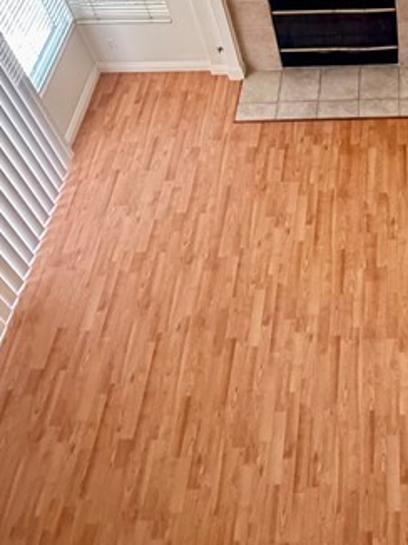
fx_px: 692
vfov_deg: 35.2
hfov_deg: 30.7
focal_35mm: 44
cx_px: 398
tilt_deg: -38.7
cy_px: -89
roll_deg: +1.7
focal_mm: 2.22
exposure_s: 1/60
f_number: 2.2
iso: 640
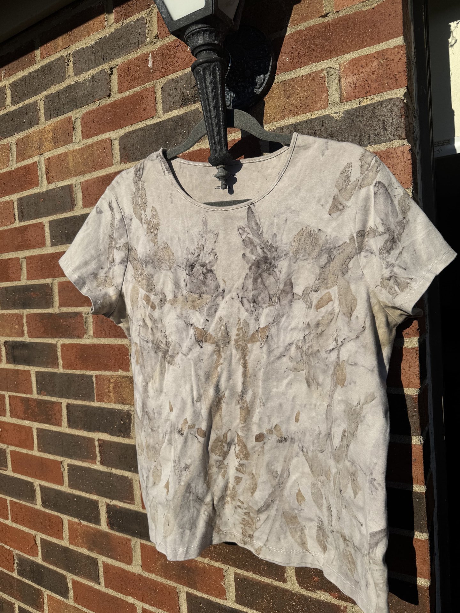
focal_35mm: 24
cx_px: 230
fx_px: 425
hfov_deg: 56.8
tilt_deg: -1.5
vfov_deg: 71.6
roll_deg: +3.6
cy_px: 306
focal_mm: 6.76
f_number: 1.78
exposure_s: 1/12346
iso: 80
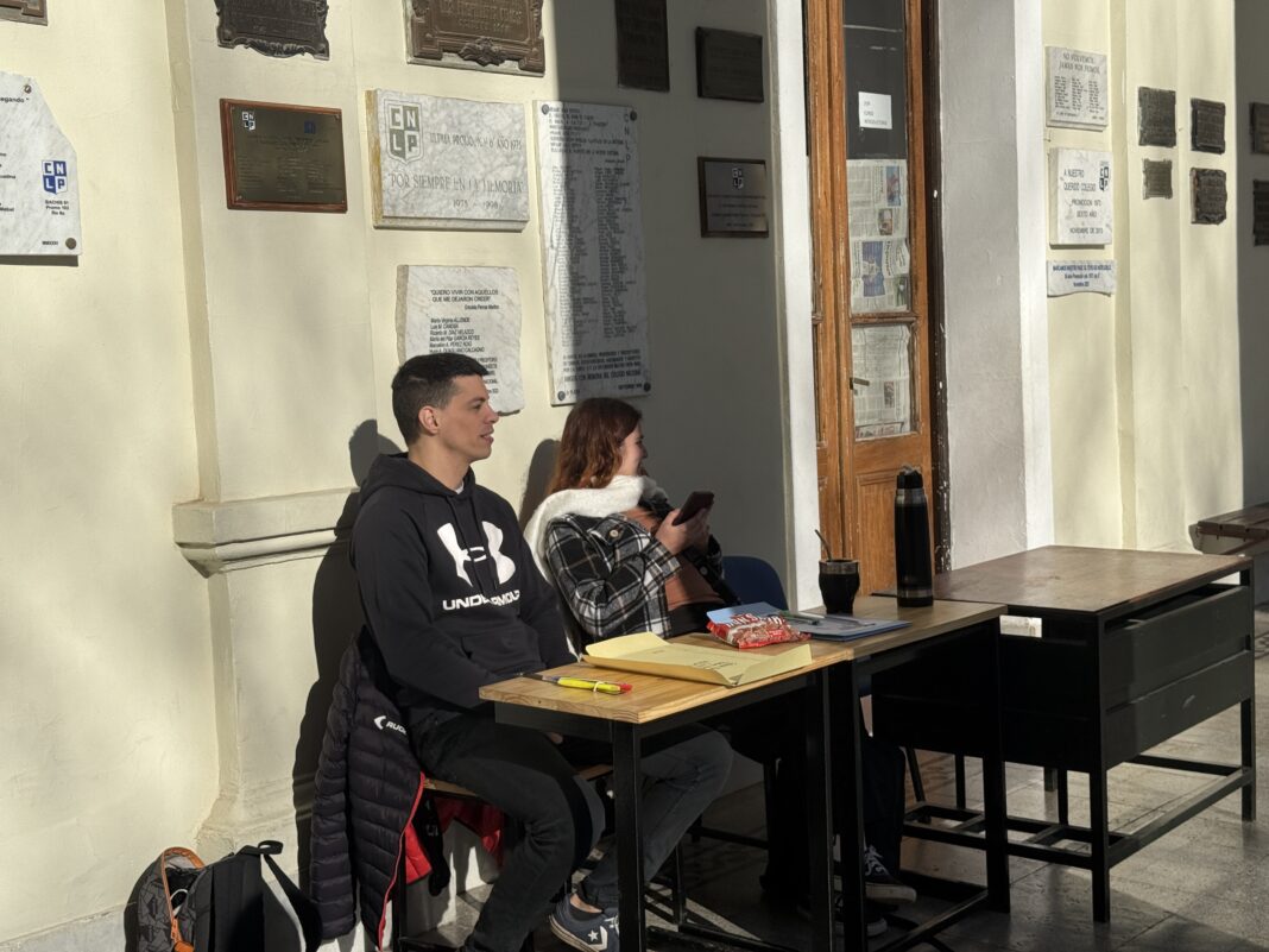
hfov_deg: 39.7
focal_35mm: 48
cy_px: 476
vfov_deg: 30.3
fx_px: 1760
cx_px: 634
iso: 64
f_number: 1.78
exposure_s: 1/6536
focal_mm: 6.76
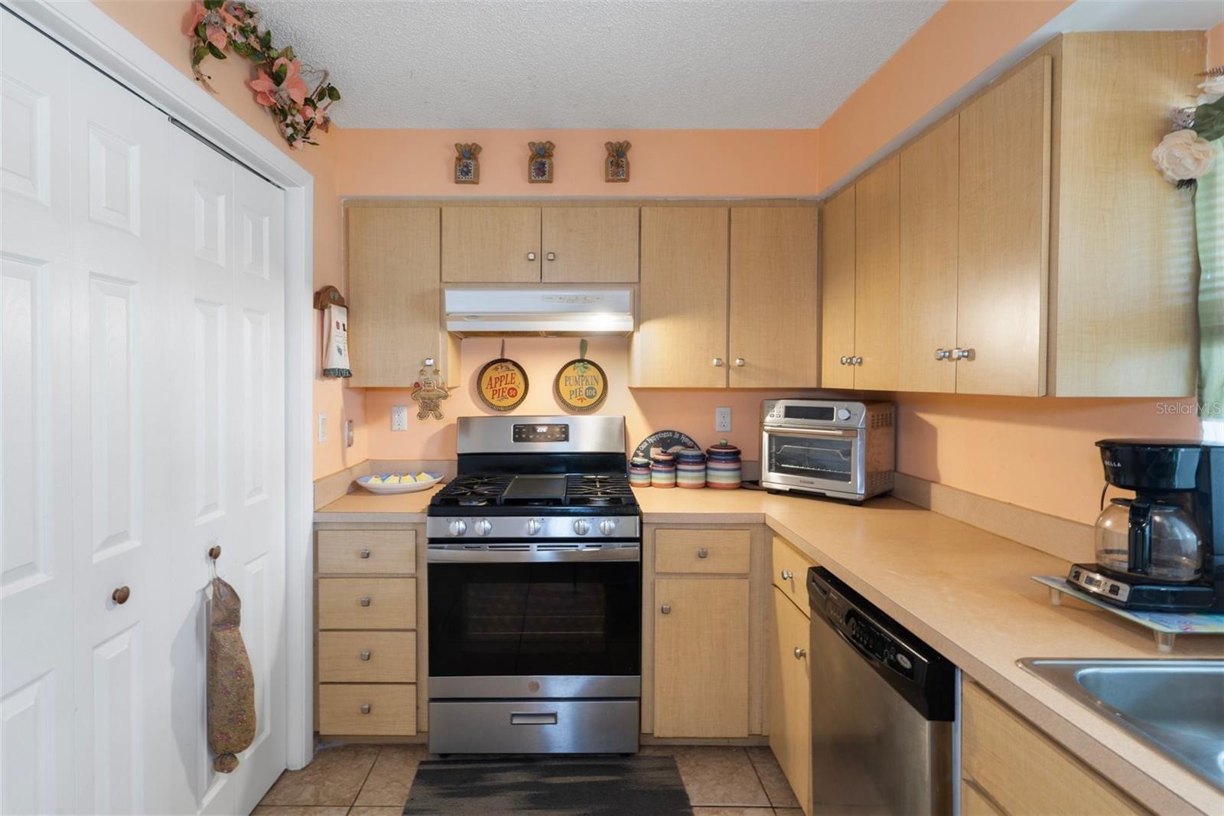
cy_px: 408
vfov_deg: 70.4
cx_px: 612
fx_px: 578
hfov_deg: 93.3
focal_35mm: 17
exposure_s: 3.2
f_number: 9
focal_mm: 17
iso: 320
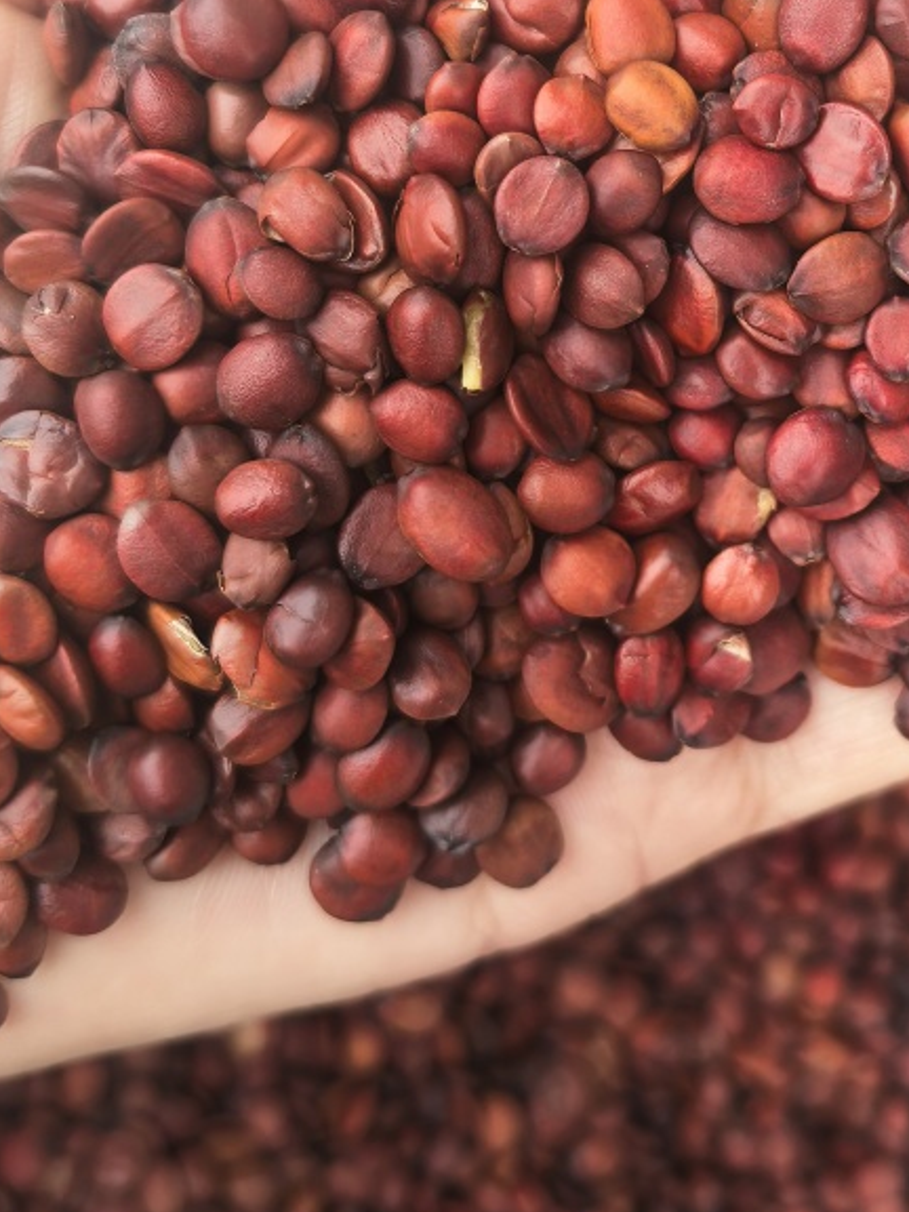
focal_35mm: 50
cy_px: 346
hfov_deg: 28.2
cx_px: 787
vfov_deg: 37.5
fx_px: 1751
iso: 64
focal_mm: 6.35
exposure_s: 1/1027
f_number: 2
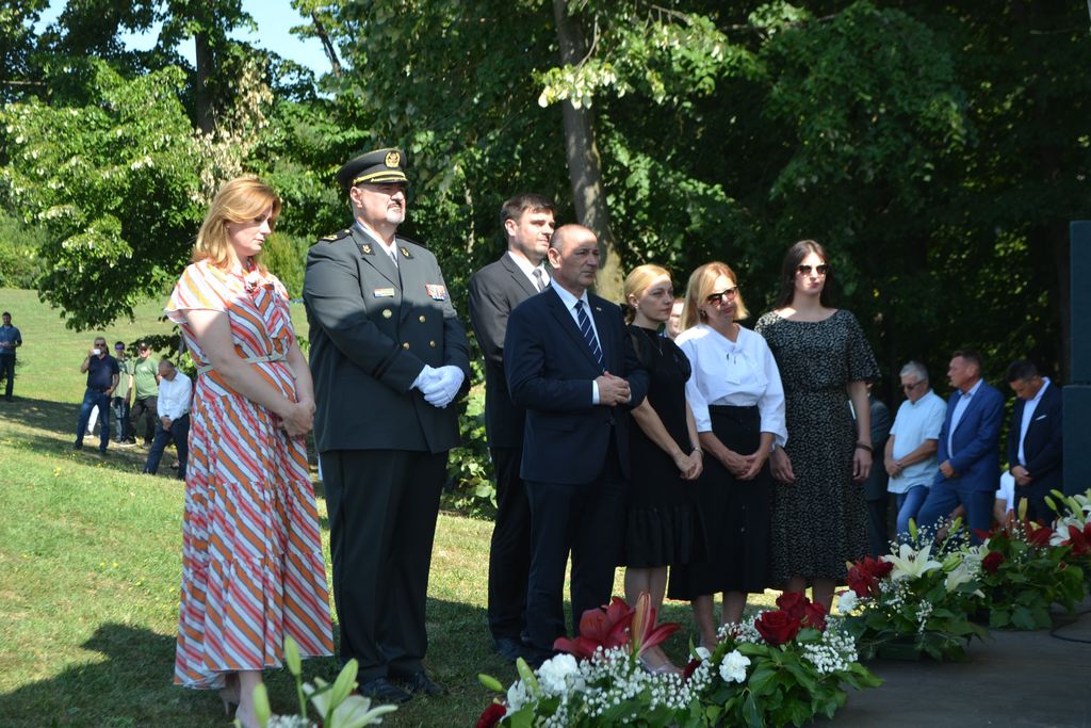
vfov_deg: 20.6
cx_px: 546
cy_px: 364
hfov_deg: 30.5
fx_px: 2000
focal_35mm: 66
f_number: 5.6
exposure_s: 1/125
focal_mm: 44
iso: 100
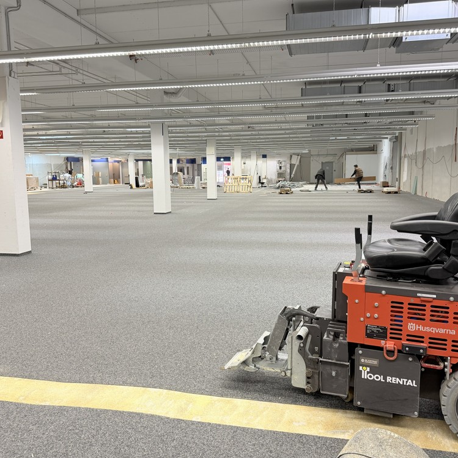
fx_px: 434
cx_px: 234
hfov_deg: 55.6
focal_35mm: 29
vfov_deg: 55.6
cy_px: 225
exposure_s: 1/50
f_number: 1.78
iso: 100
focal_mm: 6.76
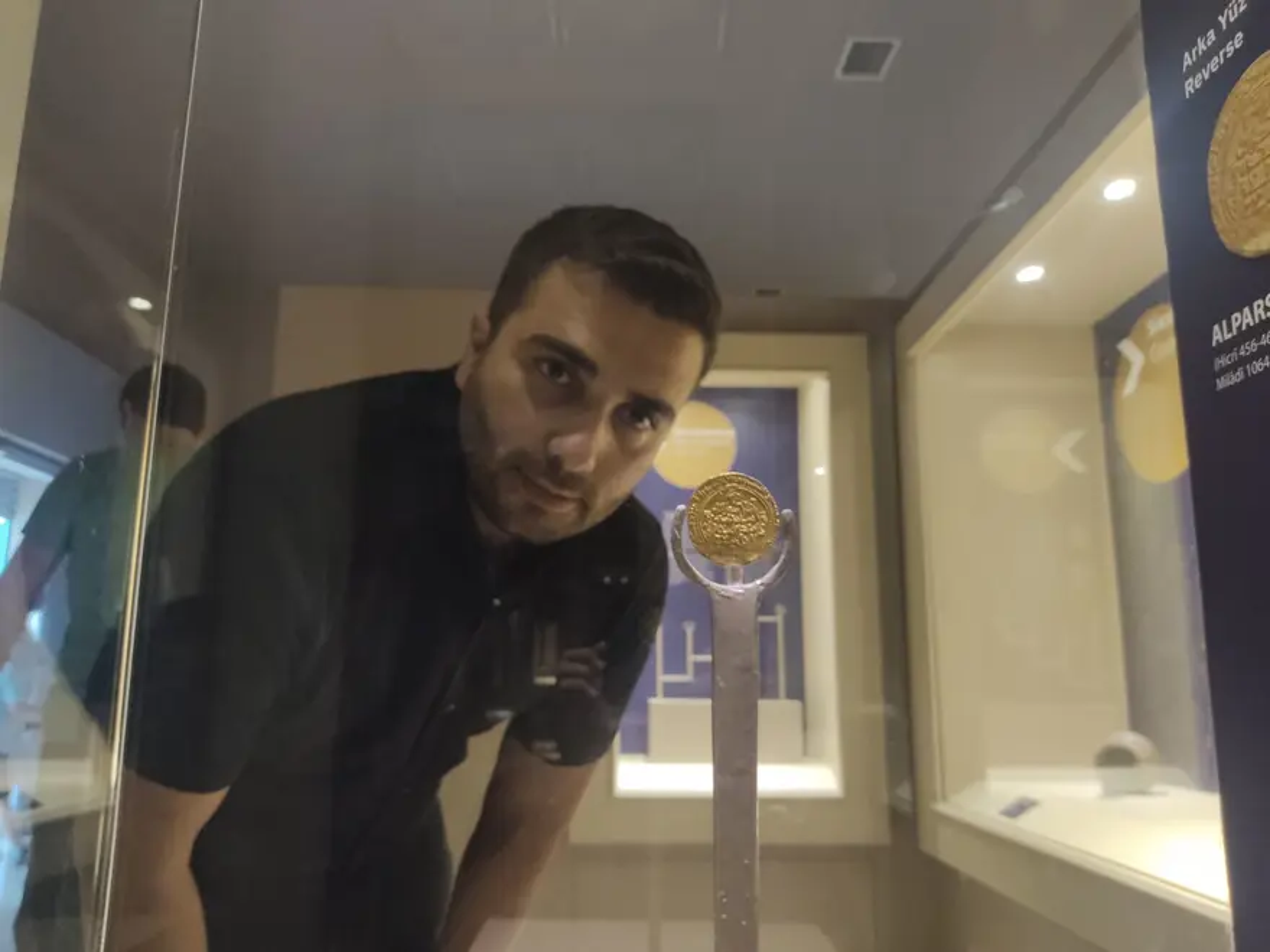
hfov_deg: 67.3
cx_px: 635
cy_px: 476
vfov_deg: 53.1
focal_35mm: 26
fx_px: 954
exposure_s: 1/20
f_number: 1.8
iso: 540
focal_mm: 4.74
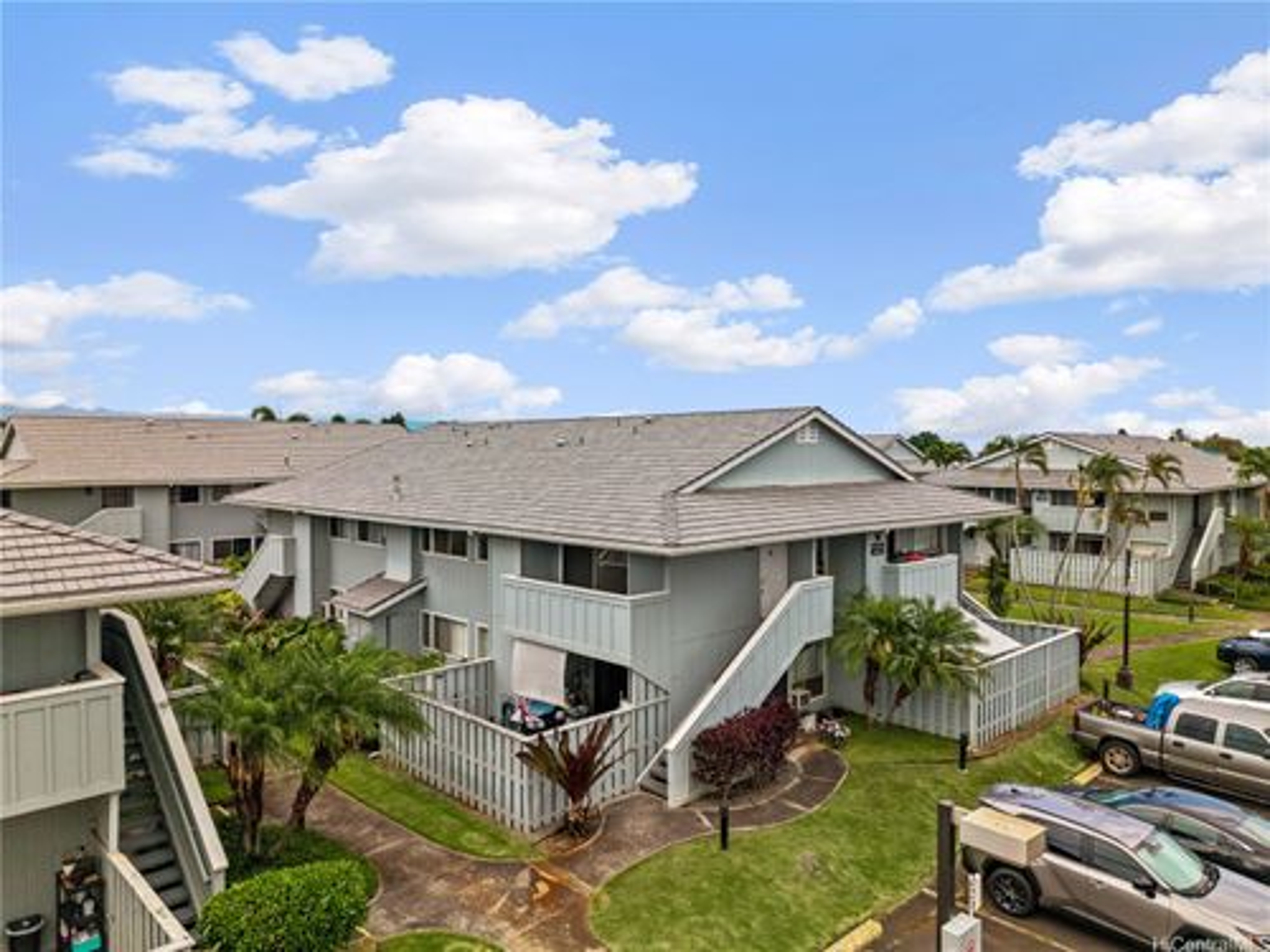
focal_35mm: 24
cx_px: 635
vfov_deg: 56.8
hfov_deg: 71.6
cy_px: 476
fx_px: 881
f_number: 1.8
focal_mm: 8.67
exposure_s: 1/90
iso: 130
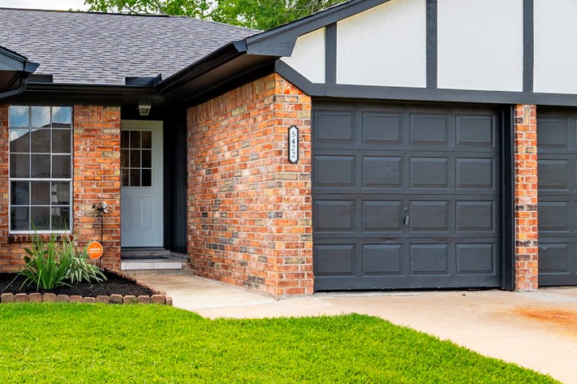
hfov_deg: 35.2
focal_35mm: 55
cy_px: 217
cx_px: 120
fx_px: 881
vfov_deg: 24.6
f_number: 13
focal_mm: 18
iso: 125
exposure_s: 1/60
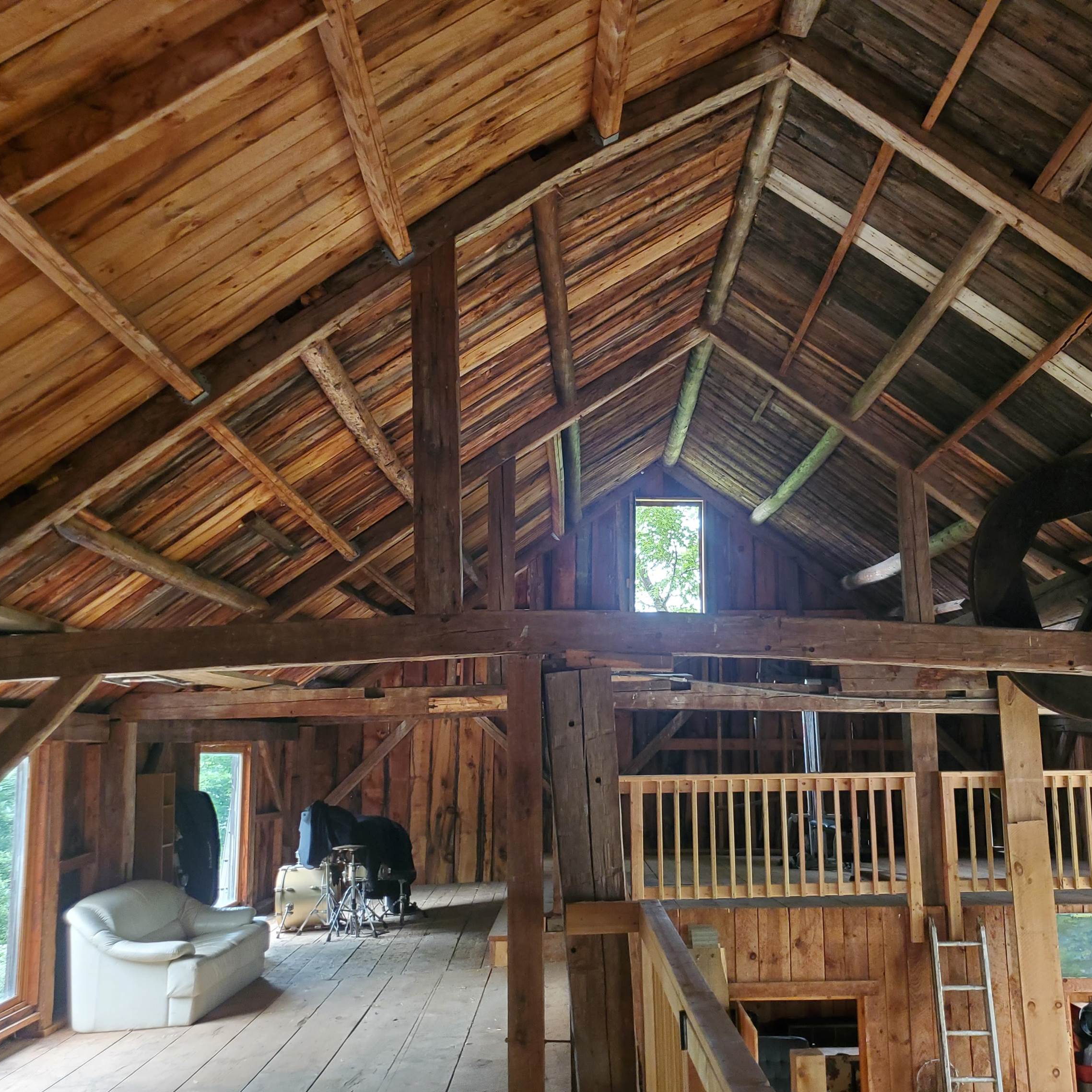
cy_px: 551
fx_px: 1106
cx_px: 656
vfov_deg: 52.5
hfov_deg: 52.2
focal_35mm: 31
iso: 250
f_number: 1.5
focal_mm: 4.3
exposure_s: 1/40
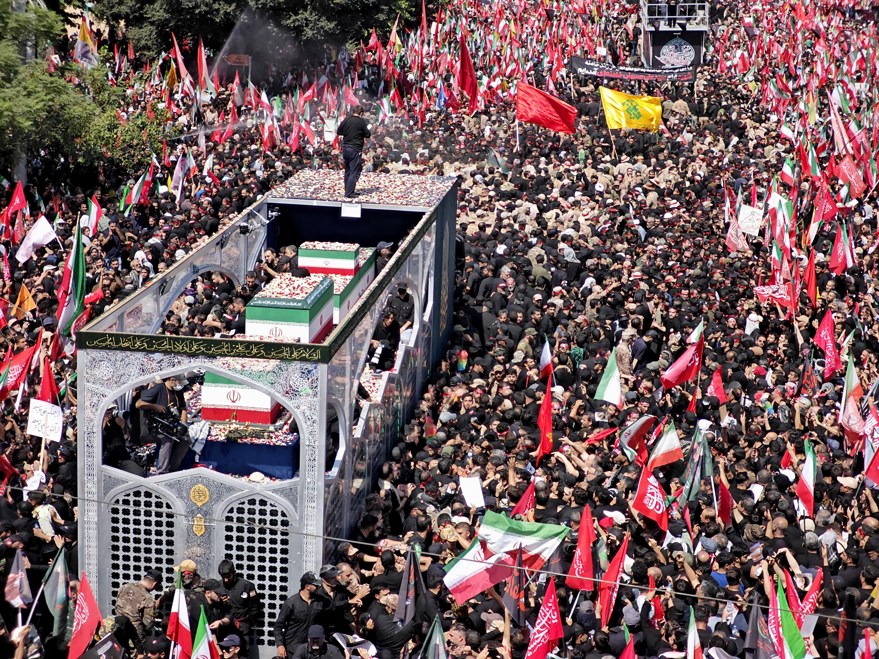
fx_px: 1904
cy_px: 330
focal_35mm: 75
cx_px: 440
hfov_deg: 26.0
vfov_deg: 19.6
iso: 800
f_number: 1.8
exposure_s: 1/27742
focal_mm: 12.28
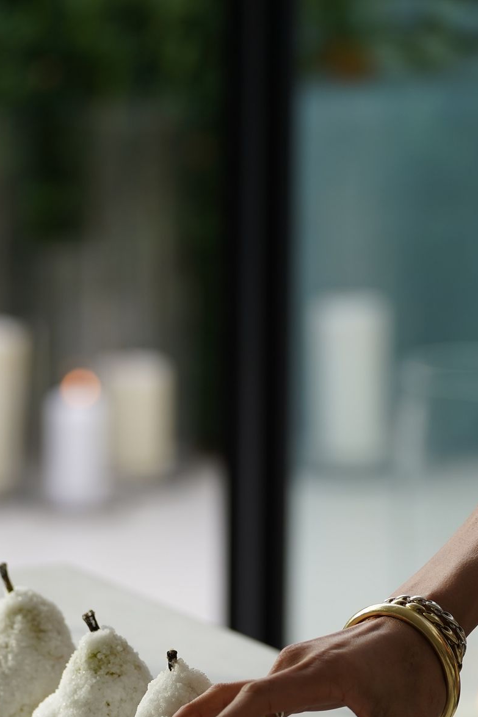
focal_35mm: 255
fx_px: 5080
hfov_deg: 5.4
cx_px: 277
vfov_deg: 8.1
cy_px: 576
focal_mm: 156
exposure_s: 1/160
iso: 200
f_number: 5.6
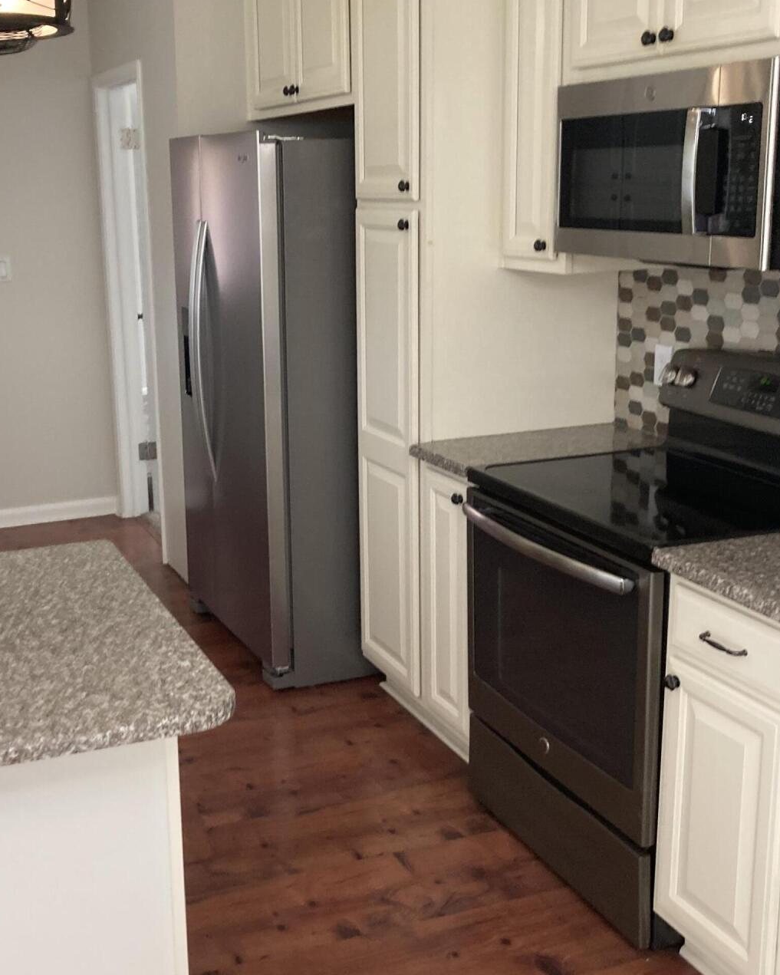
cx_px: 238
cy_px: 441
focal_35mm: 43
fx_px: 1241
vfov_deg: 42.8
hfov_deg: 34.5
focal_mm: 3.99
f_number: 1.8
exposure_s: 1/60
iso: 160
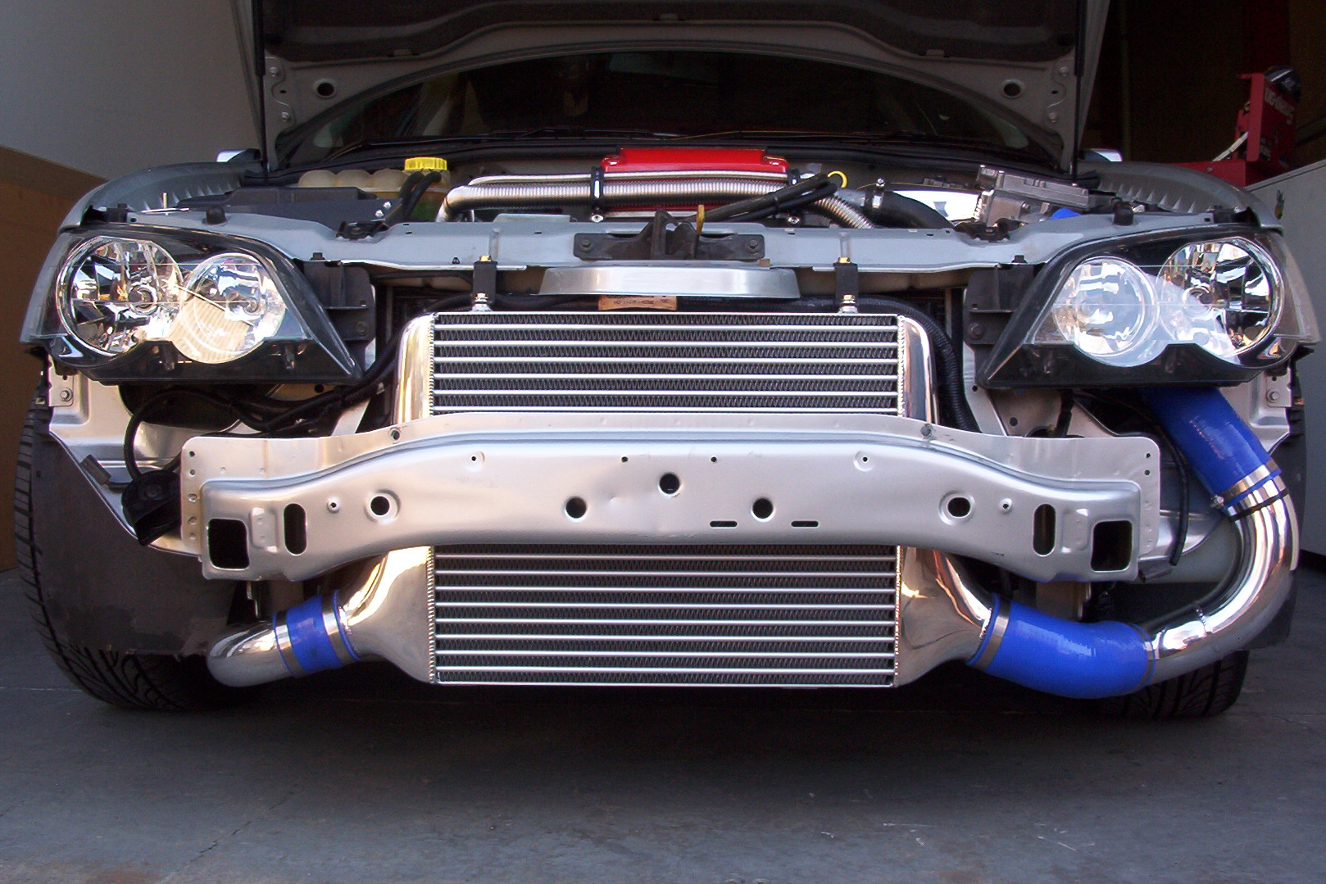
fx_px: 1510
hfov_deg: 47.4
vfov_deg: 32.6
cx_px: 668
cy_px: 423
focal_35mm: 41
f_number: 4.5
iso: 100
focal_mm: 6
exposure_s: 1/50.2
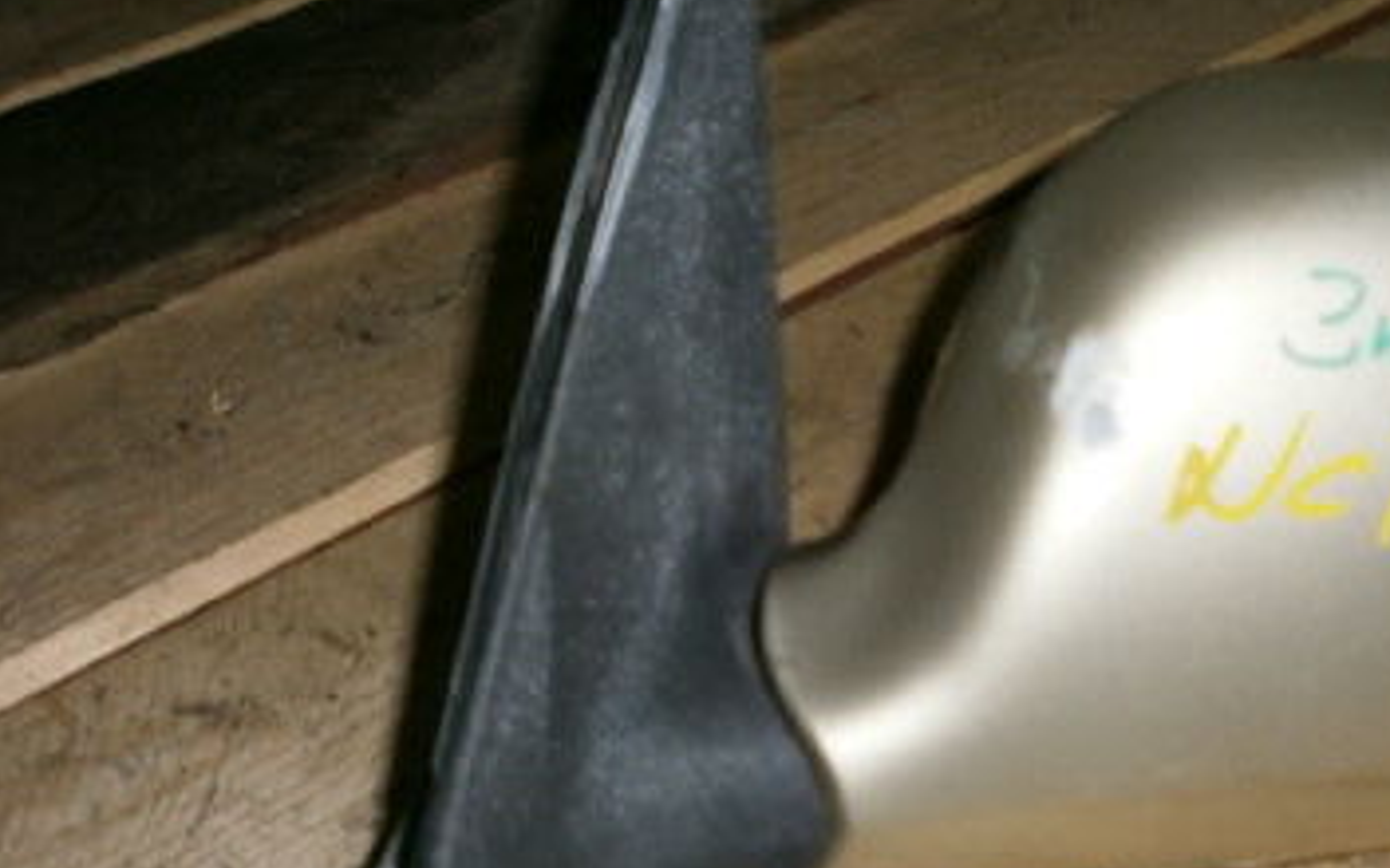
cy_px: 600
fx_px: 1970
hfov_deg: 38.6
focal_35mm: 52
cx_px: 877
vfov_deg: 24.7
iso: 125
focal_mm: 4.8
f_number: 2.9
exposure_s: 1/30
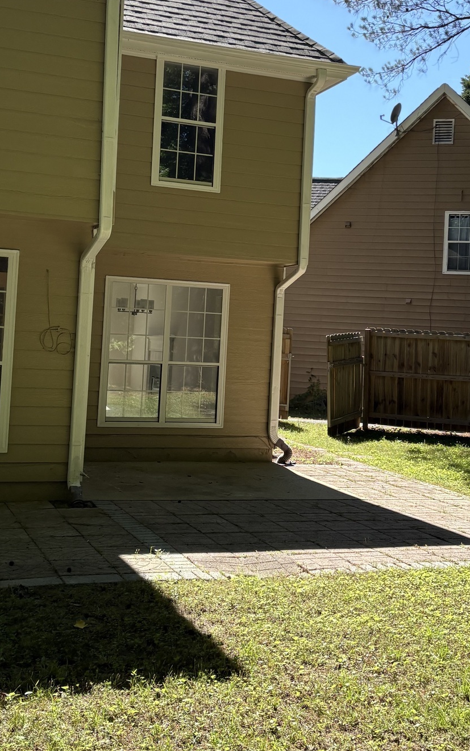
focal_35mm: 48
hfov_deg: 26.9
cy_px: 304
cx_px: 226
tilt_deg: +4.0
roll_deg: -2.1
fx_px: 984
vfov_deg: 41.7
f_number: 1.6
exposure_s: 1/1364
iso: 50
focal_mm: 5.96
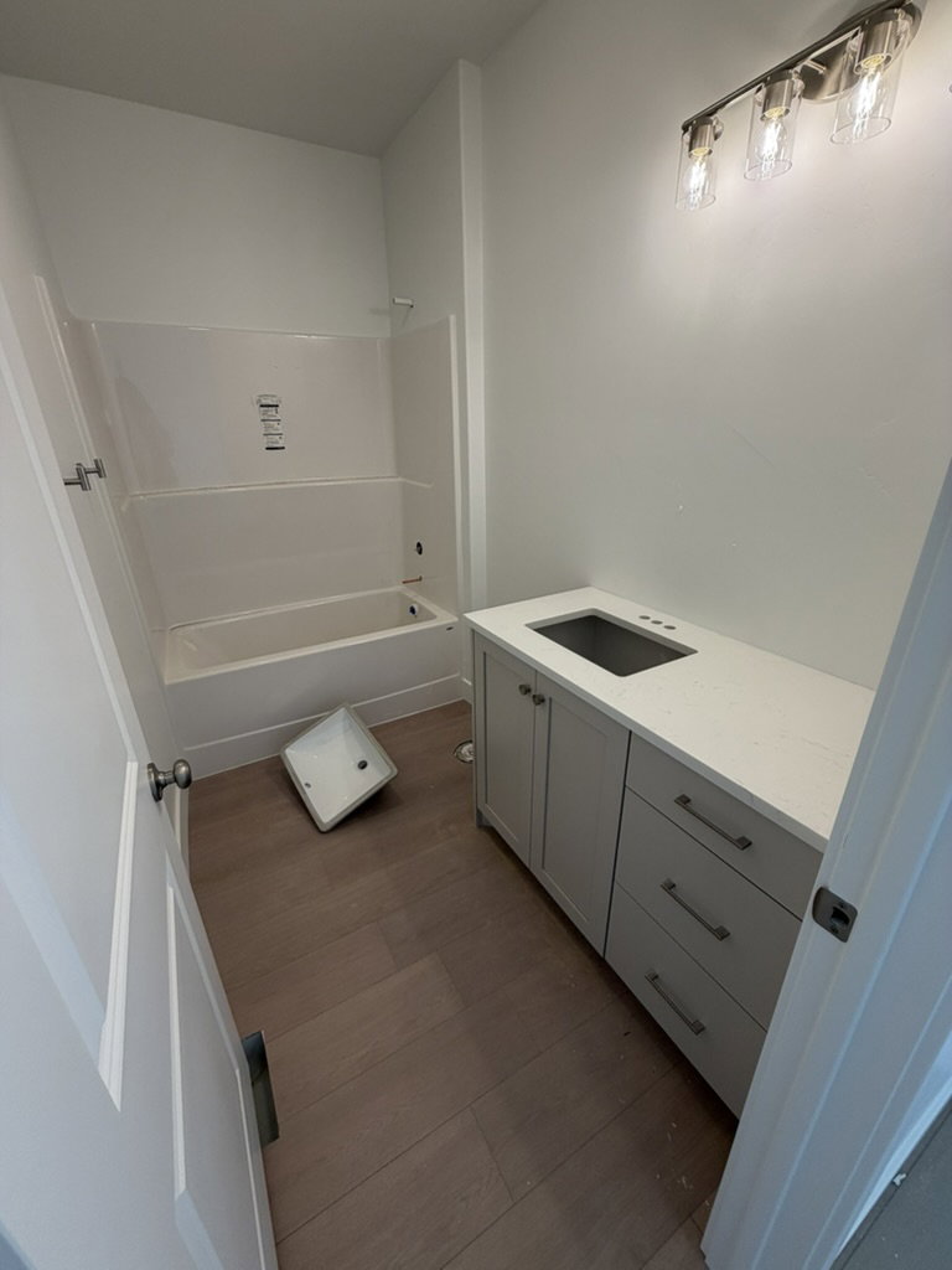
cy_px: 635
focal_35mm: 14
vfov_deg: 102.1
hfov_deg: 85.7
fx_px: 513
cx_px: 476
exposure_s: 1/120
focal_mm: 2.22
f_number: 2.2
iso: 80
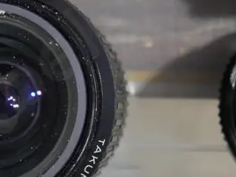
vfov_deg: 8.7
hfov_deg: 11.7
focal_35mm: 168
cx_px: 200
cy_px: -46
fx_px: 1145
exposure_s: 1/60
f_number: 4.7
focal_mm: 22
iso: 800
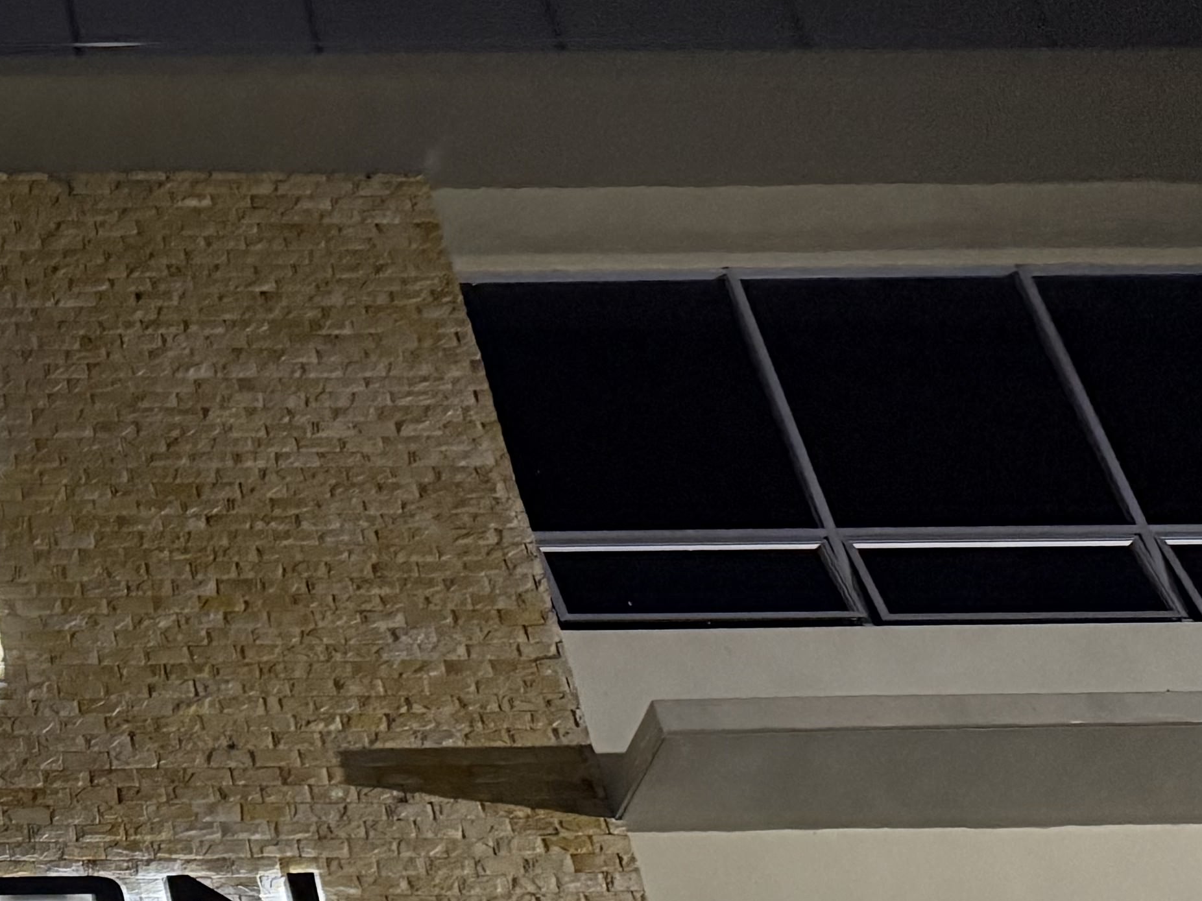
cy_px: 1297
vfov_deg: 18.0
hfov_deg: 22.1
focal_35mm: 74
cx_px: -571
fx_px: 2569
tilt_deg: +30.3
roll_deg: -0.2
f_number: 1.78
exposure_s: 1/50
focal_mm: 6.76
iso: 800
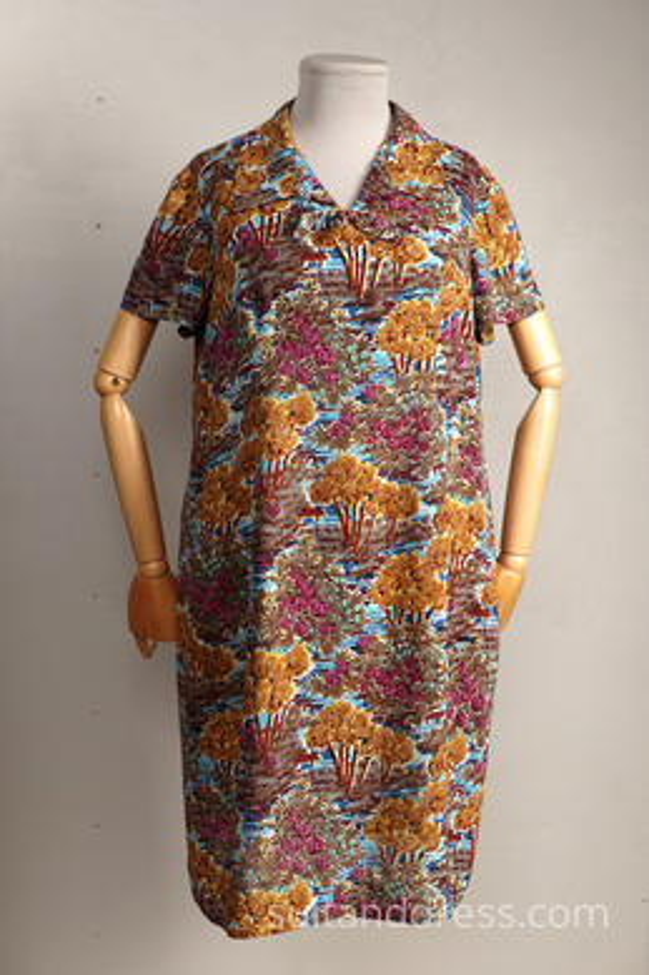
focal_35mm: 48
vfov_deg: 41.1
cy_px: 488
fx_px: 1299
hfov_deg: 28.1
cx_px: 324
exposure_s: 1/20
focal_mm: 32
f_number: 6.3
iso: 250
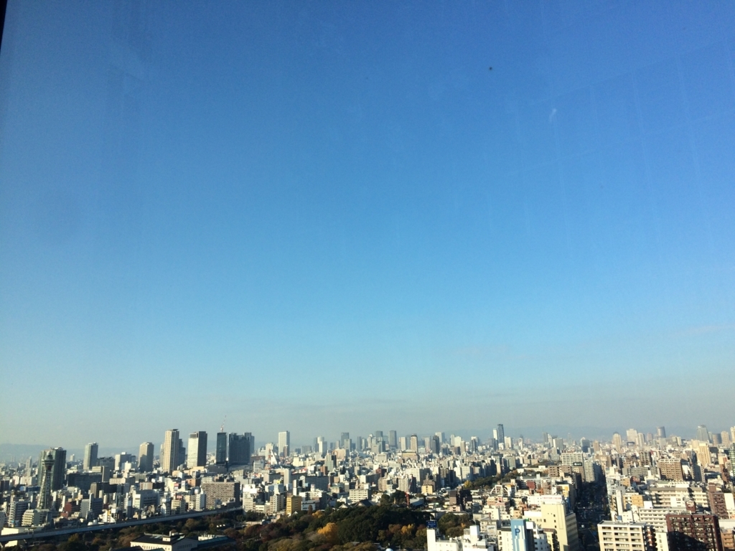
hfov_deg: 61.7
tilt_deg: +13.4
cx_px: 368
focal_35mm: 29
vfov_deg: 48.2
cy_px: 276
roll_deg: +1.1
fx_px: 616
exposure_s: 1/1520
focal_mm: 4.15
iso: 32
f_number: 2.2
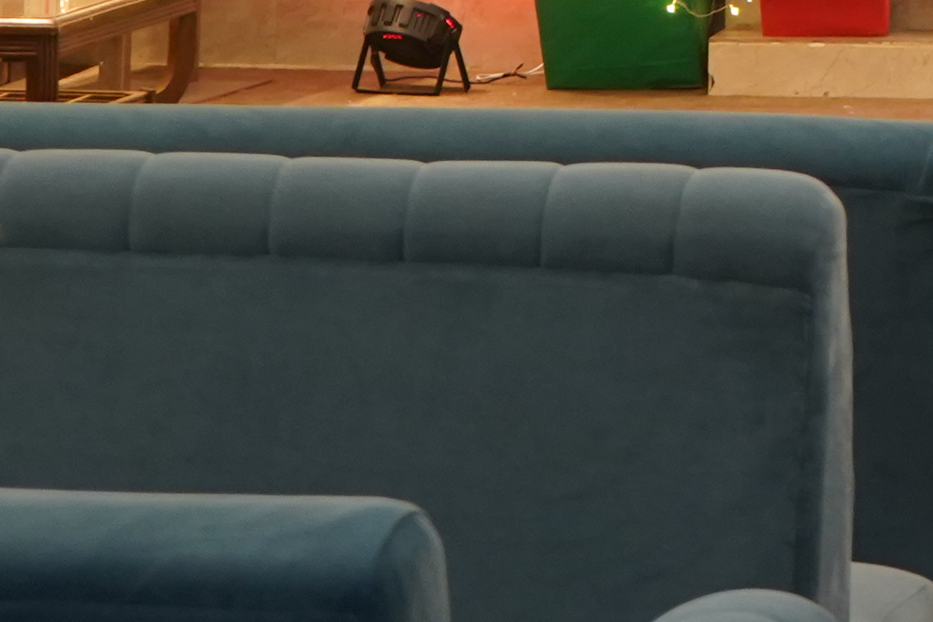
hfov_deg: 9.3
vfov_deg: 6.3
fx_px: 5467
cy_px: -768
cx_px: 1735
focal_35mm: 211
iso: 1600
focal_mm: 41
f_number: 5
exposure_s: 1/125
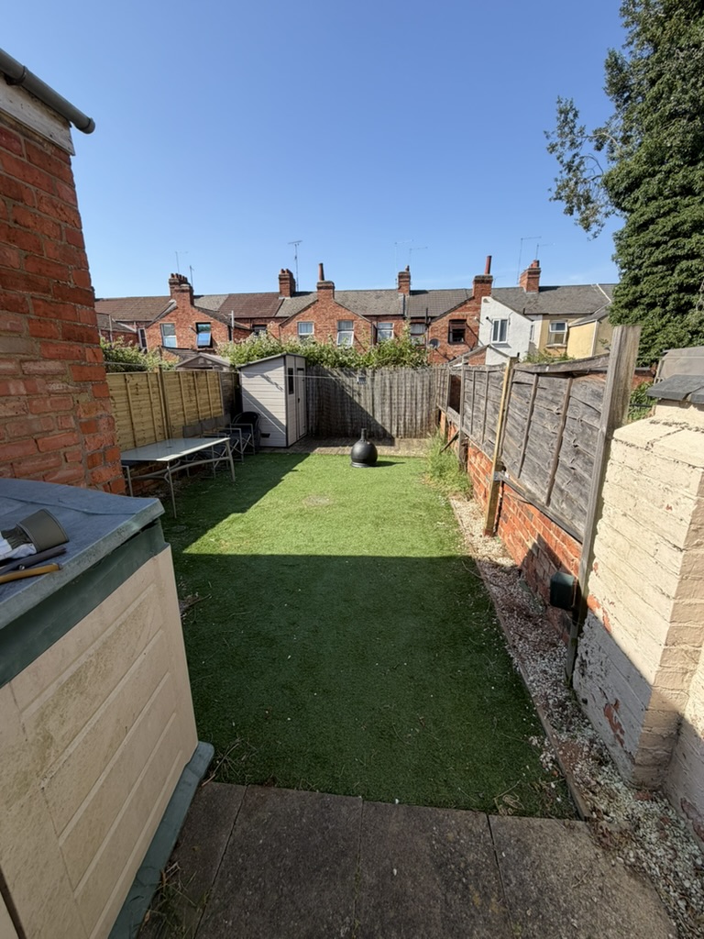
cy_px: 470
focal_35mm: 14
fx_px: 380
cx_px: 352
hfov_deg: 85.7
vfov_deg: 102.1
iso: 32
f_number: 2.2
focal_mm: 2.22
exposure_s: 1/770
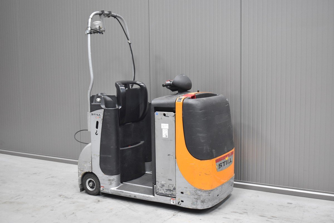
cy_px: 112
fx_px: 390
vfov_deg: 31.9
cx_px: 167
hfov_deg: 46.4
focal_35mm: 42
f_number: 4.5
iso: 1600
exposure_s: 1/50
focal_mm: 28
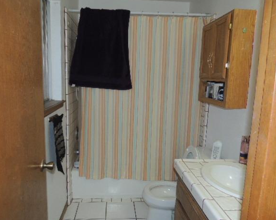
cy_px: 111
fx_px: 212
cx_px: 128
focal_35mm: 26
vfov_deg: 54.9
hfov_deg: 66.0
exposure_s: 1/30
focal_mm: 4.3
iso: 200
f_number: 3
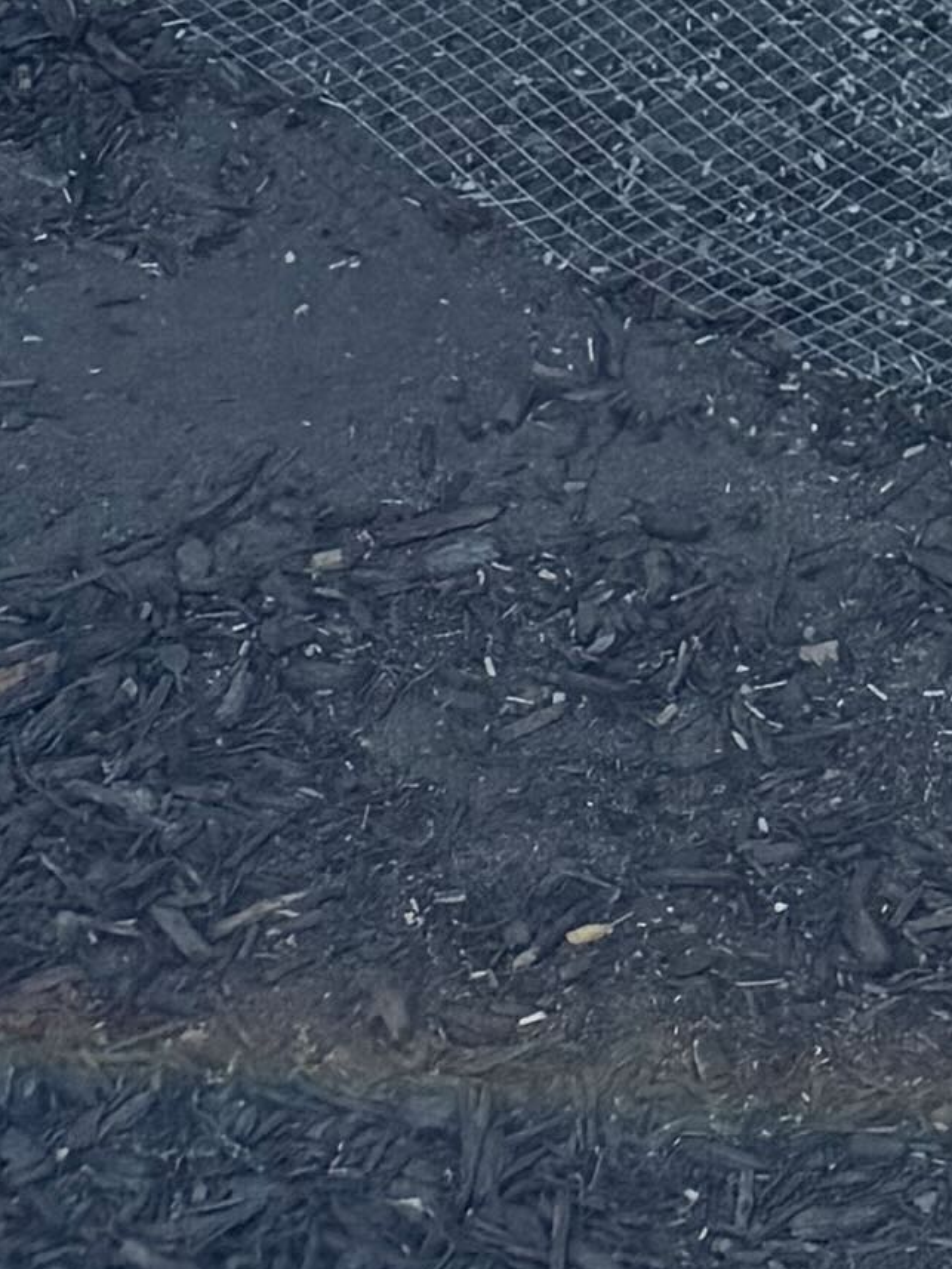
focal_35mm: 160
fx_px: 5866
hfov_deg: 8.2
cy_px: -2431
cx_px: 2646
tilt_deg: -11.2
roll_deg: -1.0
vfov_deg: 9.7
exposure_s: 1/967
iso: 100
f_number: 1.78
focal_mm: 6.76
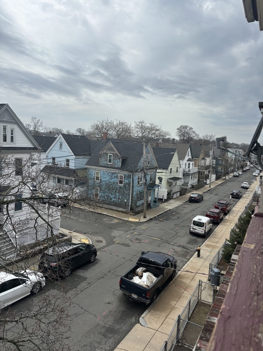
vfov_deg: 67.3
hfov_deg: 53.1
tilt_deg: -6.9
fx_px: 263
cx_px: 132
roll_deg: -4.5
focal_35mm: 26
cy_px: 176
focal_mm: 5.96
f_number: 1.6
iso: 50
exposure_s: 1/4630
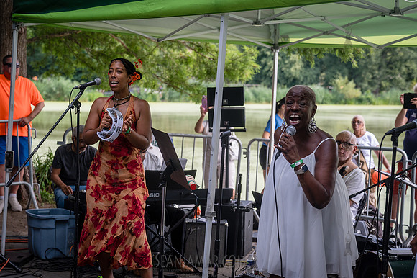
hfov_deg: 28.3
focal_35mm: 71
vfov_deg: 19.0
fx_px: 827
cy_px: 164
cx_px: 201
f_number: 4
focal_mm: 60
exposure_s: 1/1000
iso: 640
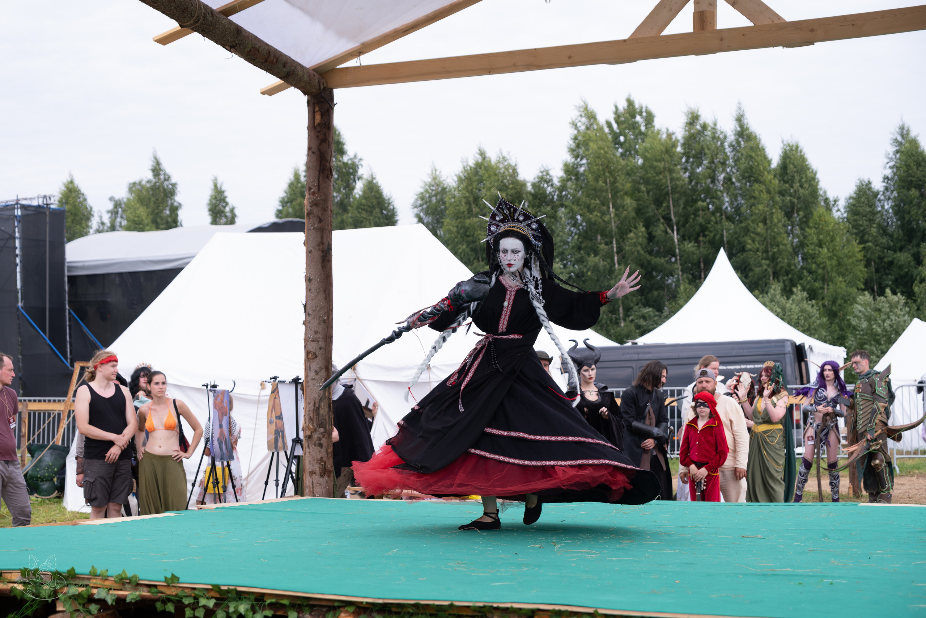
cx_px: 463
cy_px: 309
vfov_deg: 23.4
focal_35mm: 58
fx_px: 1492
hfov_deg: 34.5
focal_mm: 38.8
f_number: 3.2
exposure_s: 1/1600
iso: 320
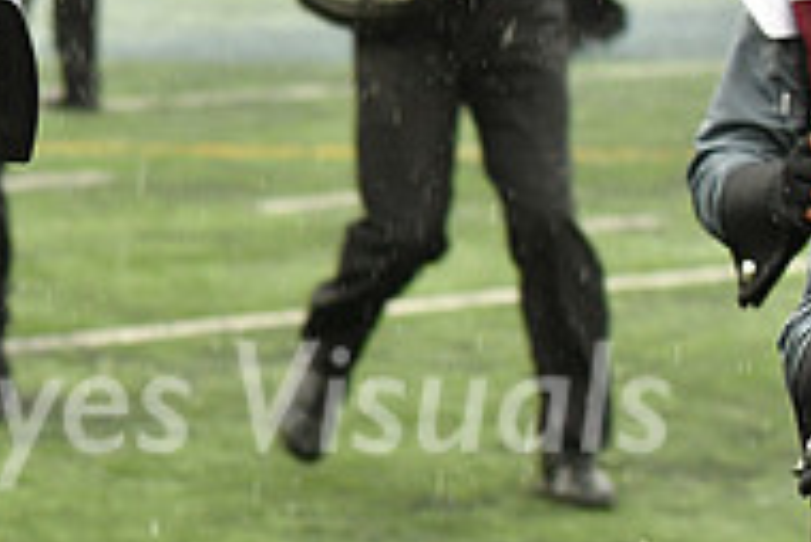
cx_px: -295
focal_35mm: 344
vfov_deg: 4.0
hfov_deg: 5.9
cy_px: 113
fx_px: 7745
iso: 1000
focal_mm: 75
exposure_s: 1/400
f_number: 4
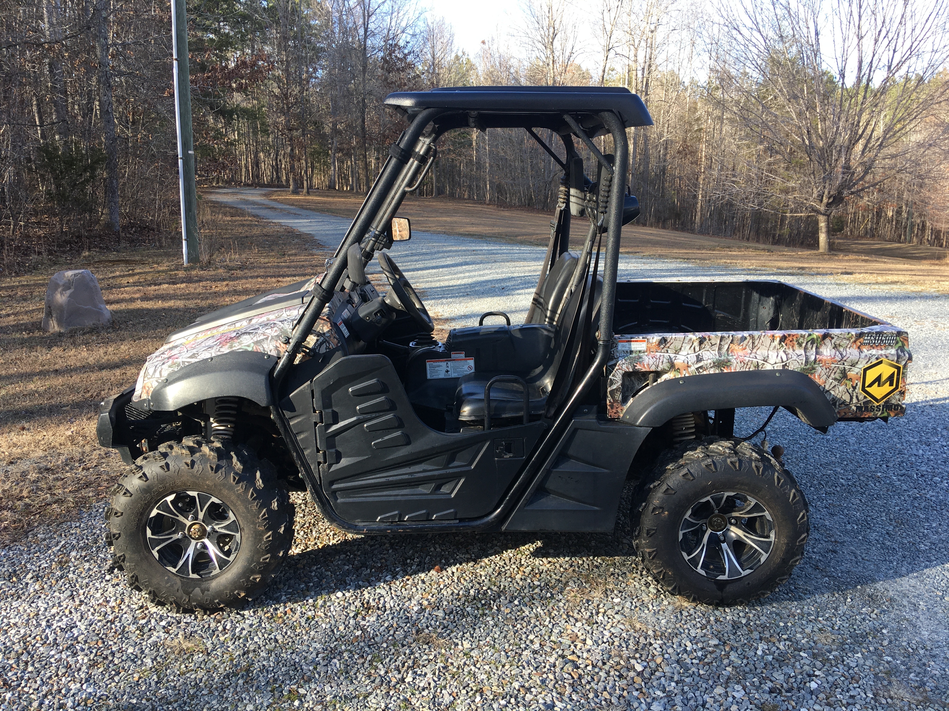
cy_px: 356
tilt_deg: -10.2
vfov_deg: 48.2
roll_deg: +0.8
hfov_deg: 61.7
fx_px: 795
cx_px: 474
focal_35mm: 29
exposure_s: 1/200
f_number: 2.2
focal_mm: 4.15
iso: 25
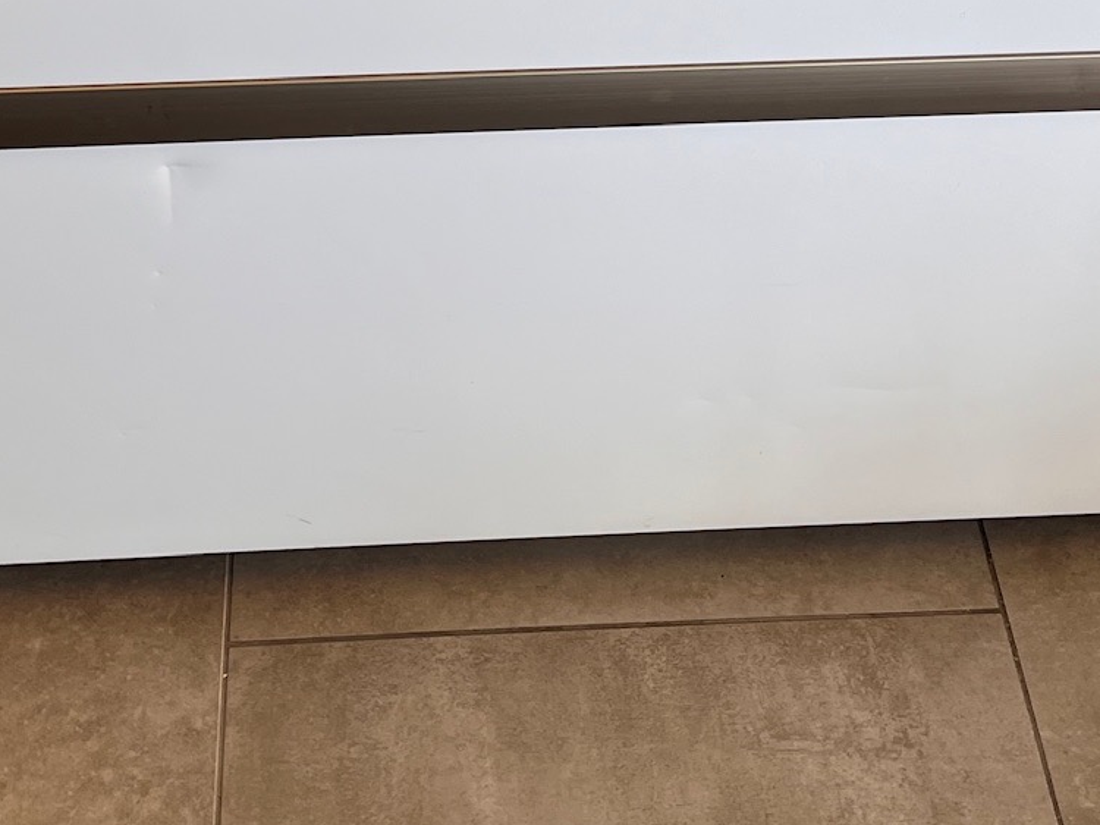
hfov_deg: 27.4
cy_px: 18
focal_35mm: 71
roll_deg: +0.3
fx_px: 2255
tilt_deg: -39.7
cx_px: 549
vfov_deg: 20.1
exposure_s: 1/114
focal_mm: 5.1
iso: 32
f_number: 1.6
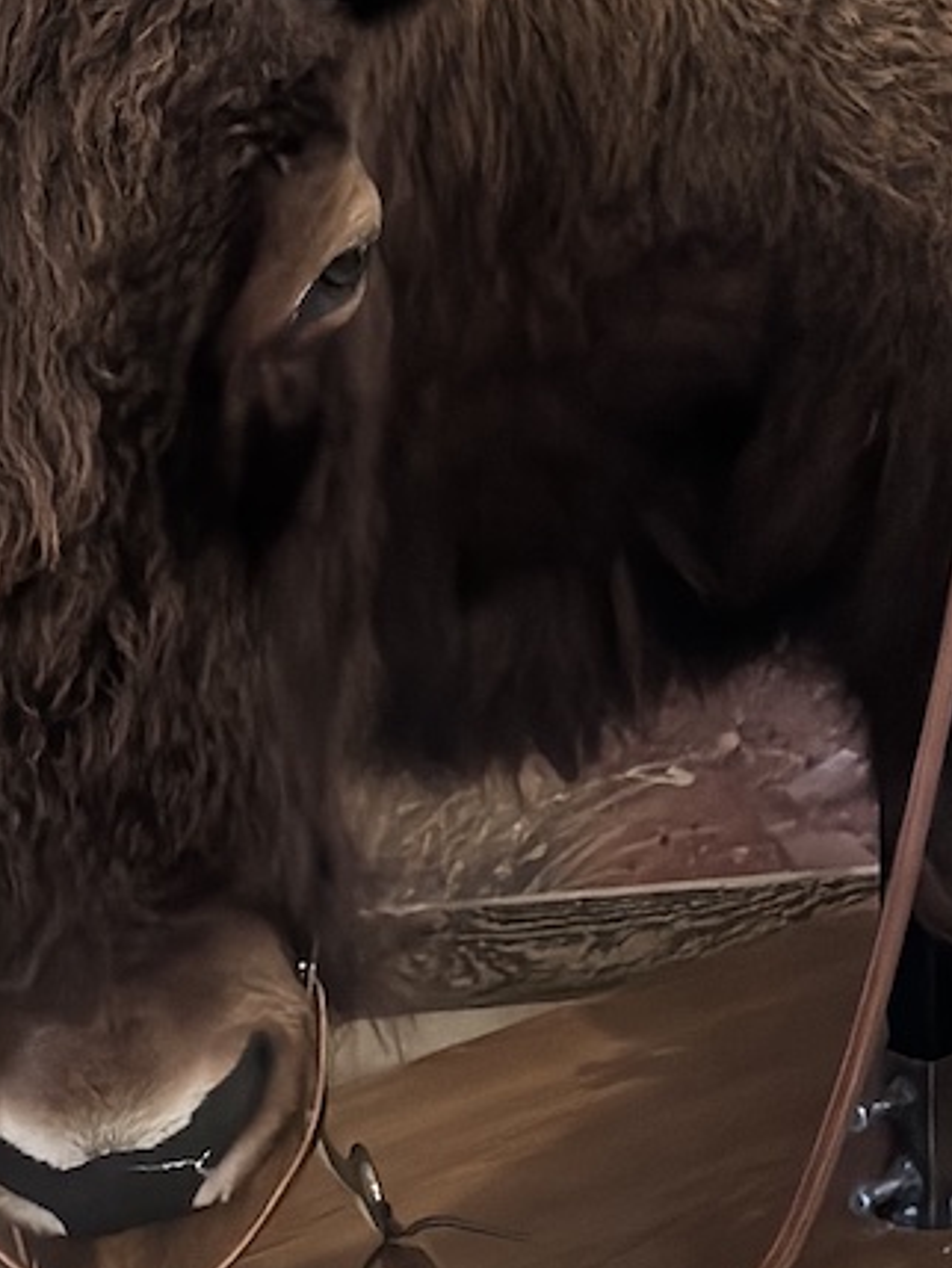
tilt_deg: +1.5
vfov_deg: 14.8
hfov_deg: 11.9
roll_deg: +0.5
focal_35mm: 123
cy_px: -650
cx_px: 1029
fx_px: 4508
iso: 500
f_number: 1.78
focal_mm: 6.86
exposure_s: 1/40
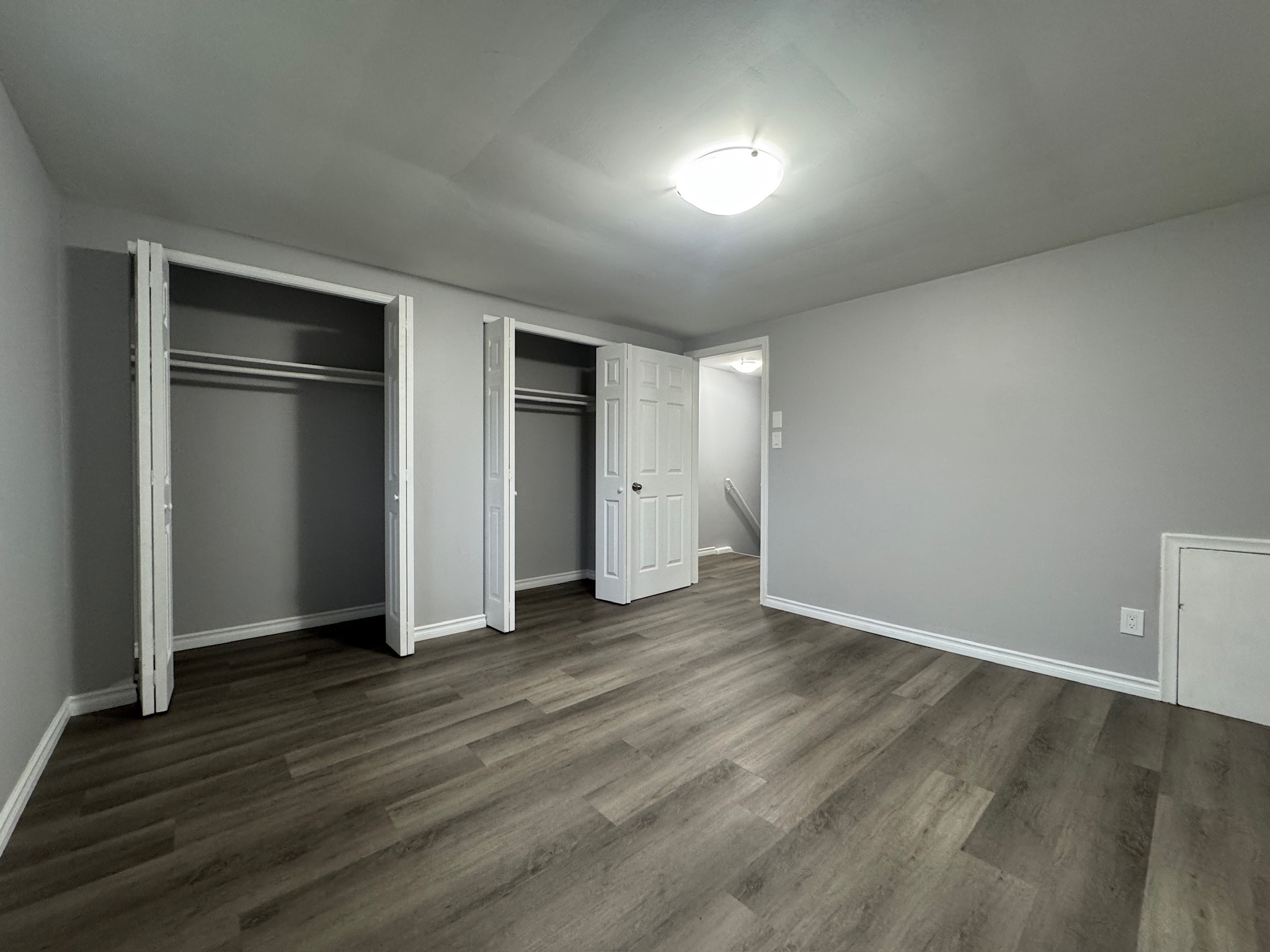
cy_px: 476
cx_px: 635
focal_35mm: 14
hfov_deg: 102.1
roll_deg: -0.2
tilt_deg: -1.6
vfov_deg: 85.7
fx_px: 514
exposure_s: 1/60
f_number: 2.2
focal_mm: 2.22
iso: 250
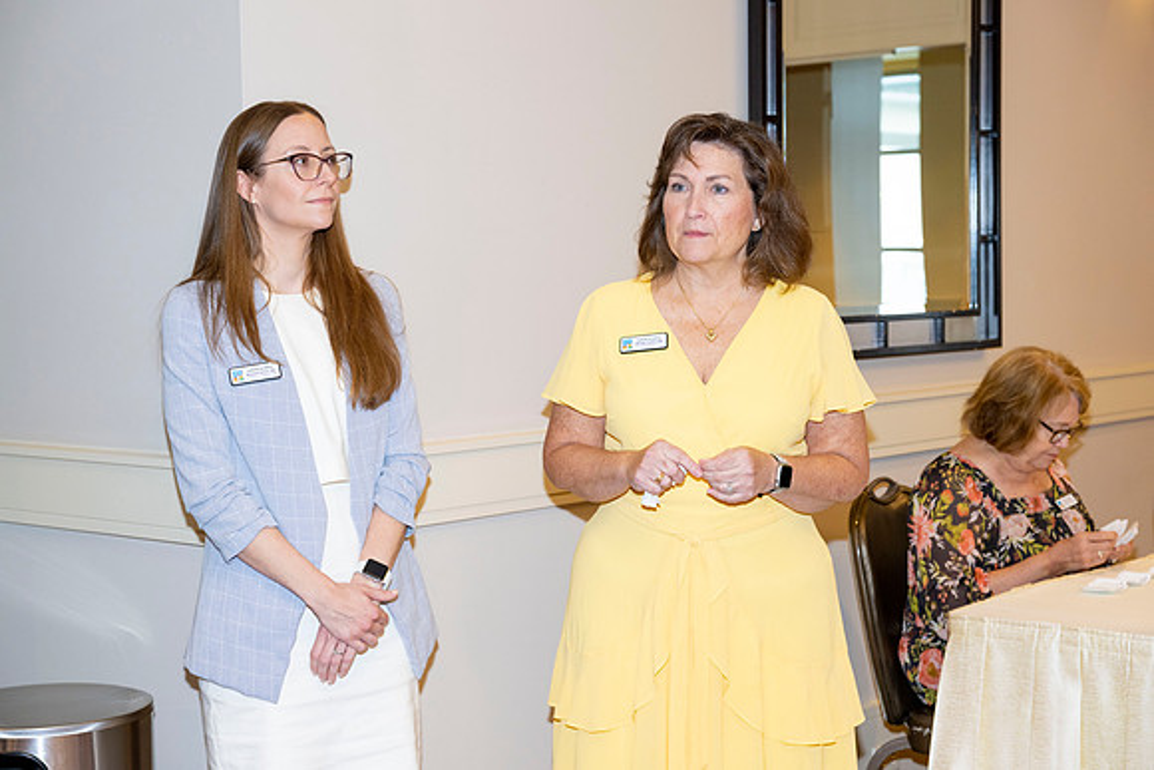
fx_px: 1988
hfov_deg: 32.4
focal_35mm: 62
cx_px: 577
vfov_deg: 21.9
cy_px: 385
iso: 1000
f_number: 5.6
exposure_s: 1/100
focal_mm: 62
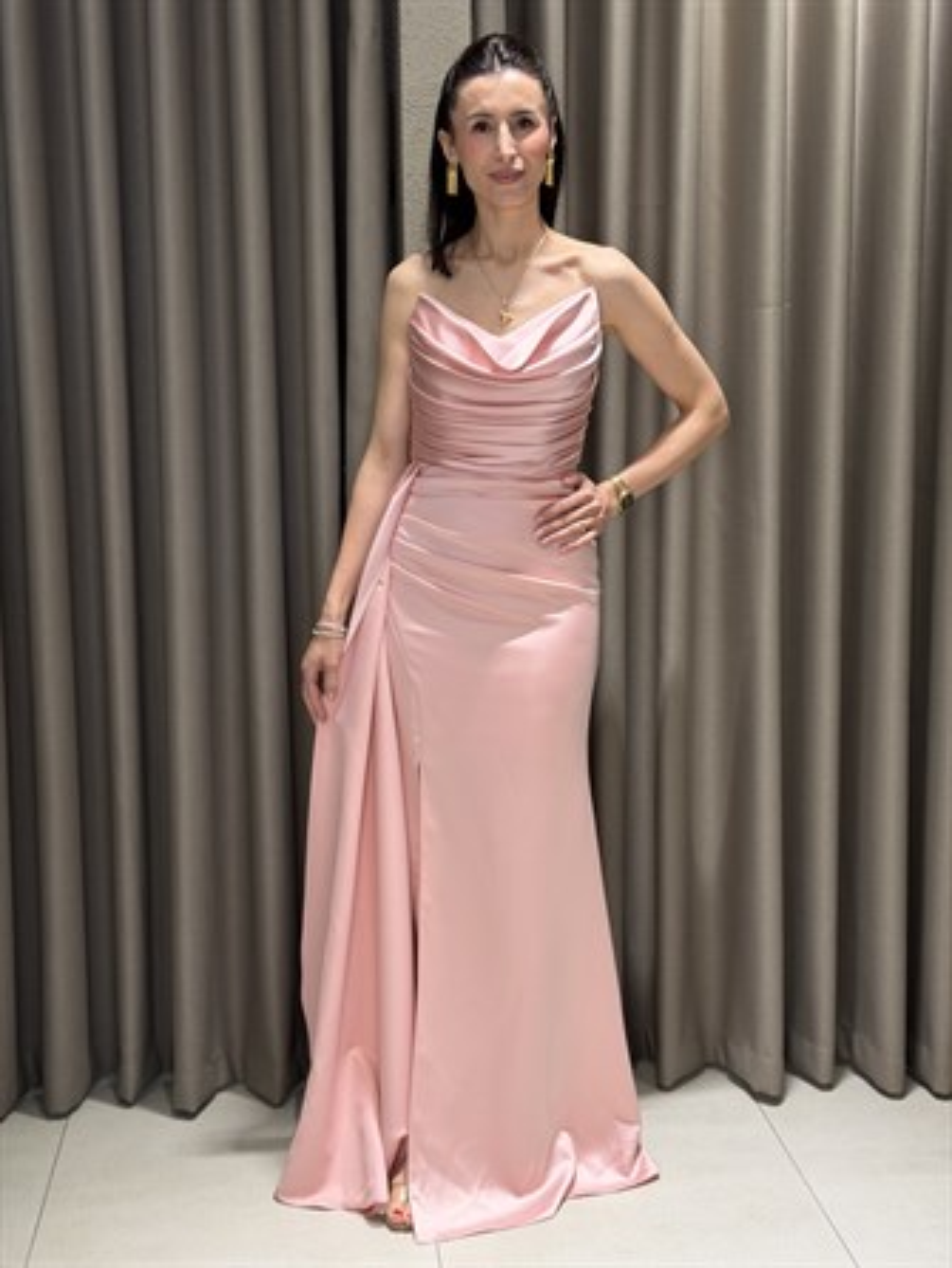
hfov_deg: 30.3
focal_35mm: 48
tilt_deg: -9.8
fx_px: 1758
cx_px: 476
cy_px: 634
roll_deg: +0.4
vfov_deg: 39.6
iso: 80
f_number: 1.78
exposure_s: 1/65
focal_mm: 6.76
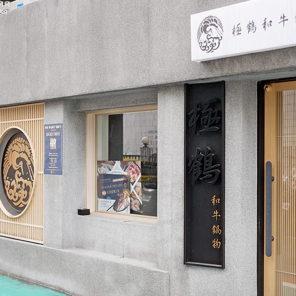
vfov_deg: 25.4
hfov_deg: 25.3
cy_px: 141
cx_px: 166
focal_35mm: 68
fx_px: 658
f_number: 1.8
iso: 200
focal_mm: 25
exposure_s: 1/160
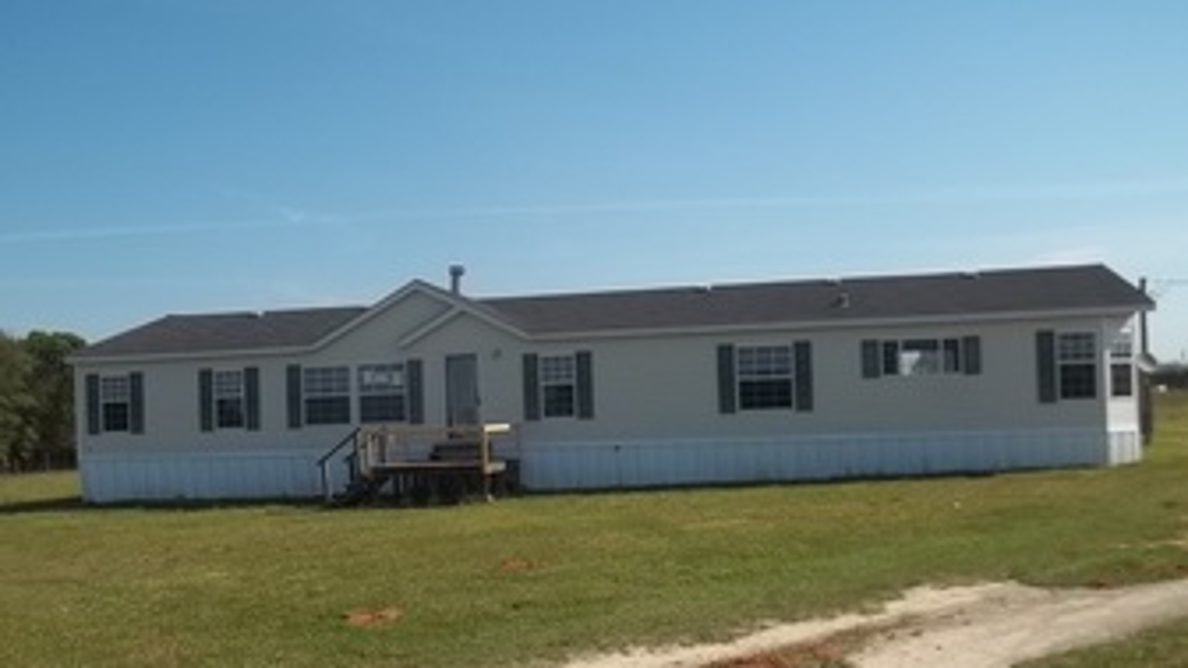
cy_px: 375
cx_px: 605
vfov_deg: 32.0
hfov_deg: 54.0
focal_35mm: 37
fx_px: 1166
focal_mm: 5.9
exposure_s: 1/250
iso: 64
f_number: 8
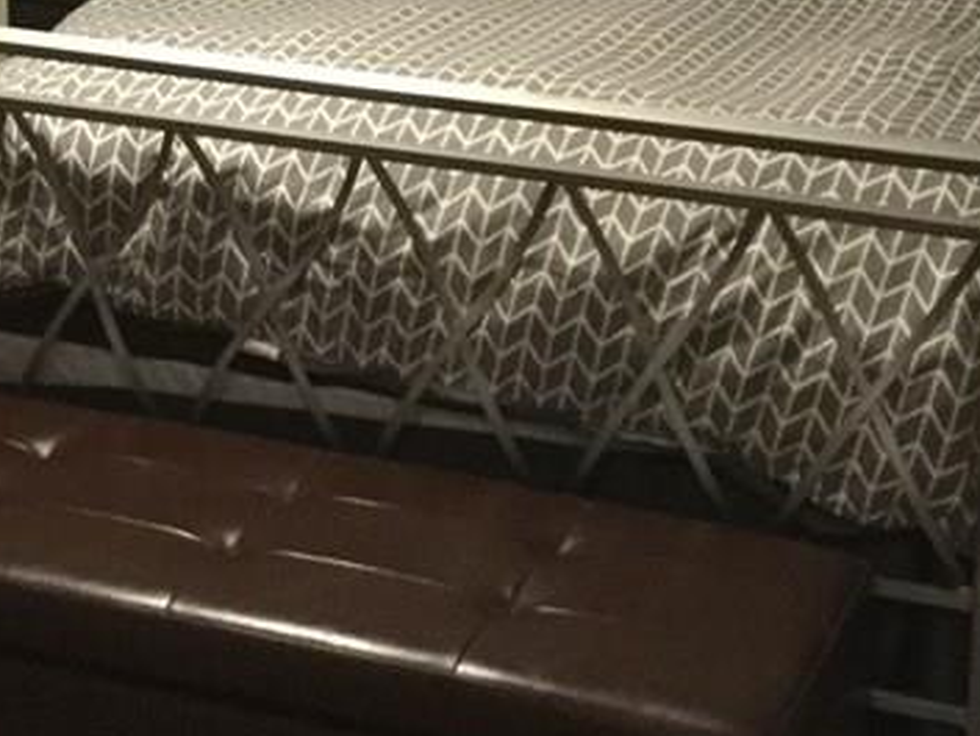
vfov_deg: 15.9
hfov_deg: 21.7
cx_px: 355
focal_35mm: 90
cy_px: -125
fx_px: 2549
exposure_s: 1/15
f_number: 2.4
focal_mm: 3.3
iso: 250
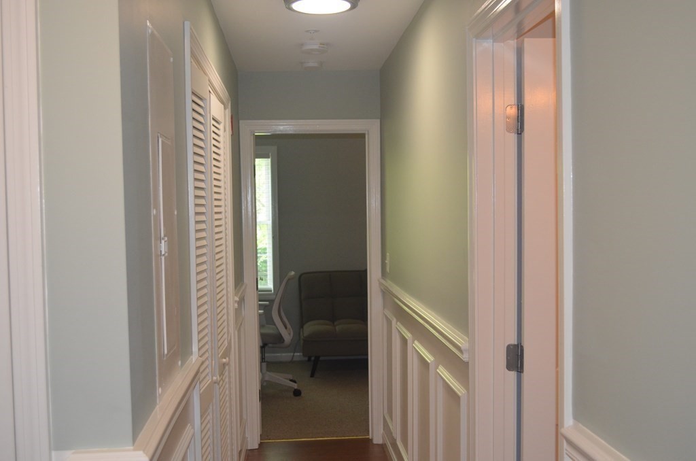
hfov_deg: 49.6
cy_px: 230
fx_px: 752
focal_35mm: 39
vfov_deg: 34.1
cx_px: 348
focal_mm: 26
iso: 1100
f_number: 4.2
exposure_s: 1/60
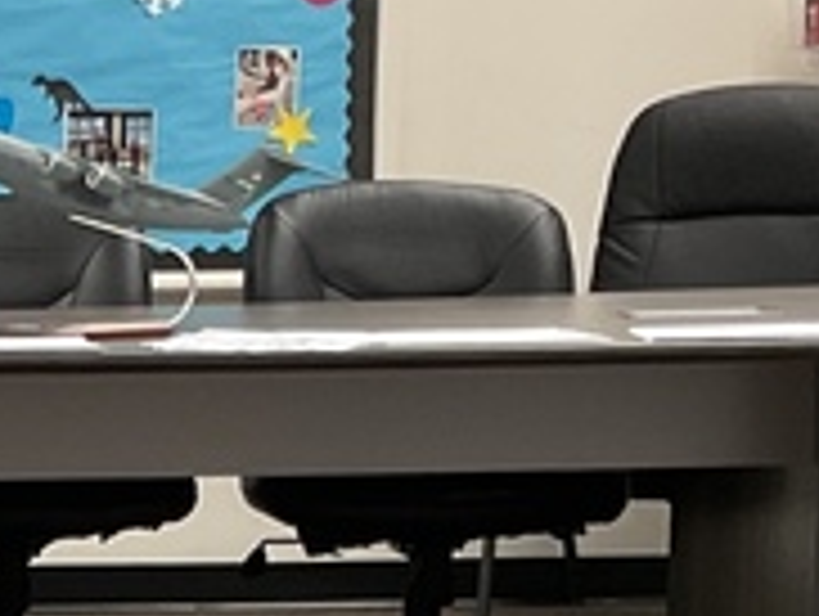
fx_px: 3862
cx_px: -392
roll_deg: +0.2
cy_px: 773
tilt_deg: -9.4
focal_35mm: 163
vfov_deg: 9.0
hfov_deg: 11.6
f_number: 1.8
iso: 50
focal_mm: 3
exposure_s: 1/60
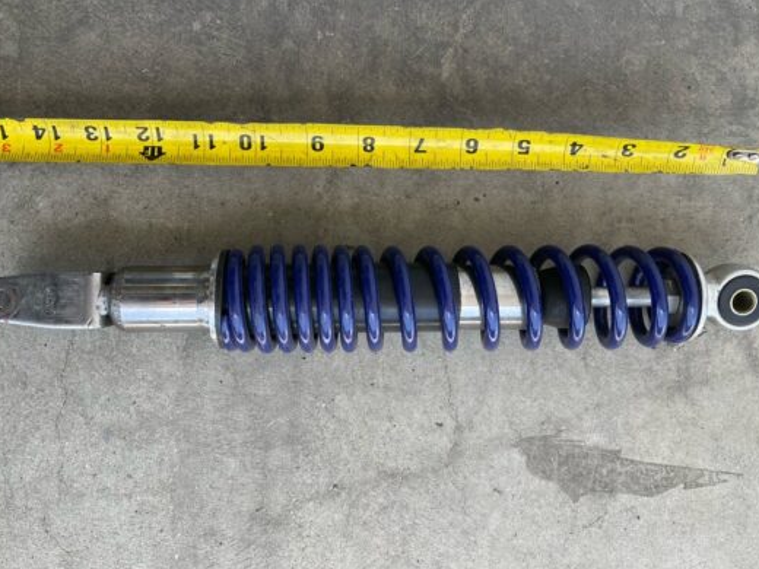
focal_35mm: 30
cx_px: 377
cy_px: 257
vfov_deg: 46.7
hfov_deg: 60.0
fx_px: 658
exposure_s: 1/395
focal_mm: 5.1
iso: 32
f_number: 1.6
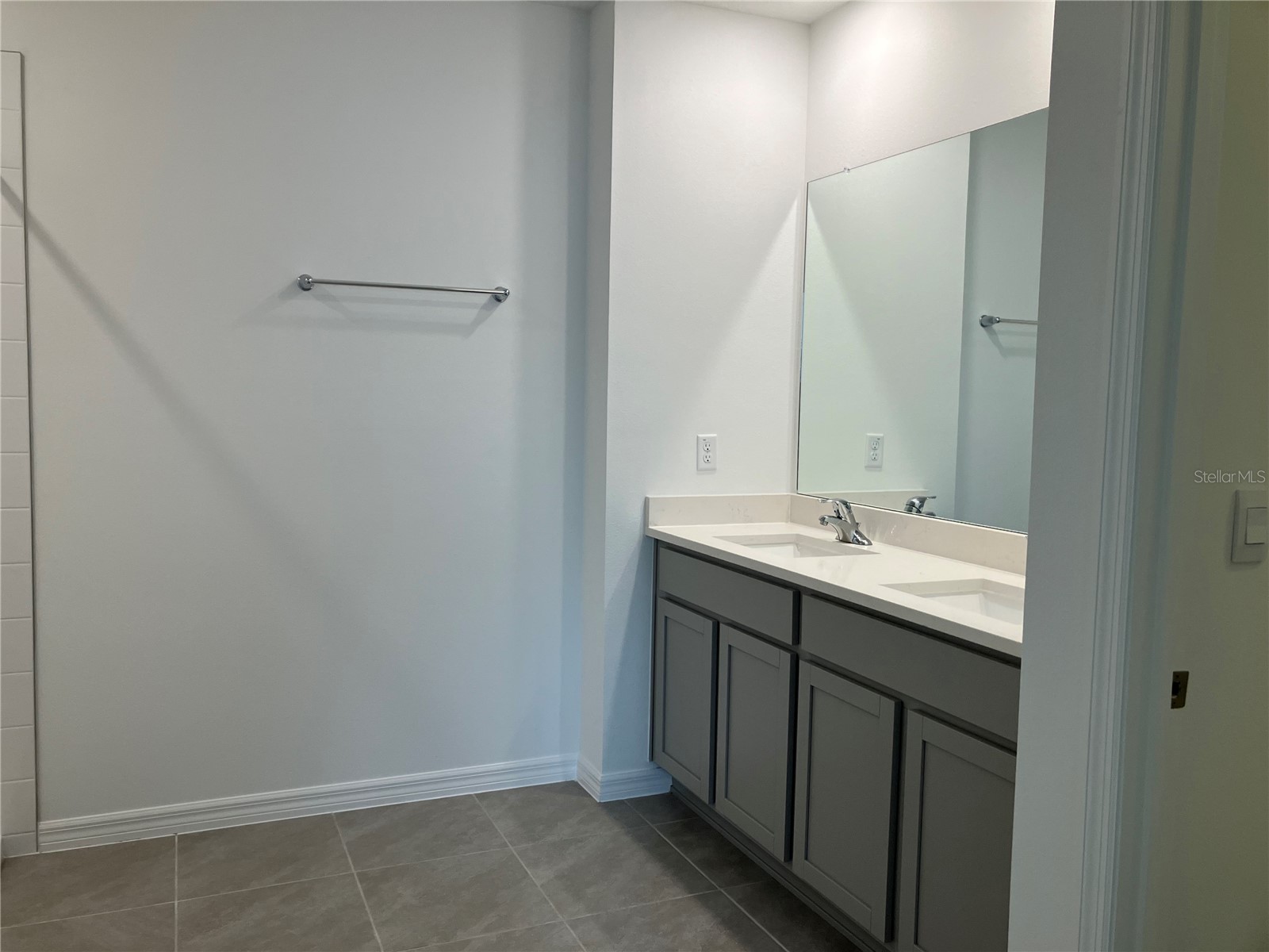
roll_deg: -0.5
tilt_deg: -3.5
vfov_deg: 49.7
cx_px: 634
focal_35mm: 28
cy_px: 476
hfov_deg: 63.4
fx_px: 1026
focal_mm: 3.99
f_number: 1.8
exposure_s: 1/120
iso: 80
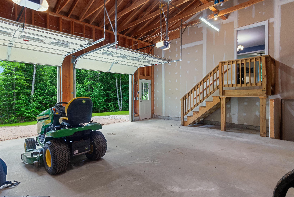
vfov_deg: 67.5
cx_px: 147
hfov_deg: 89.9
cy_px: 98
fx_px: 147
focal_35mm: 18
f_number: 10
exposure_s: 1/4
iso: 200
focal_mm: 12
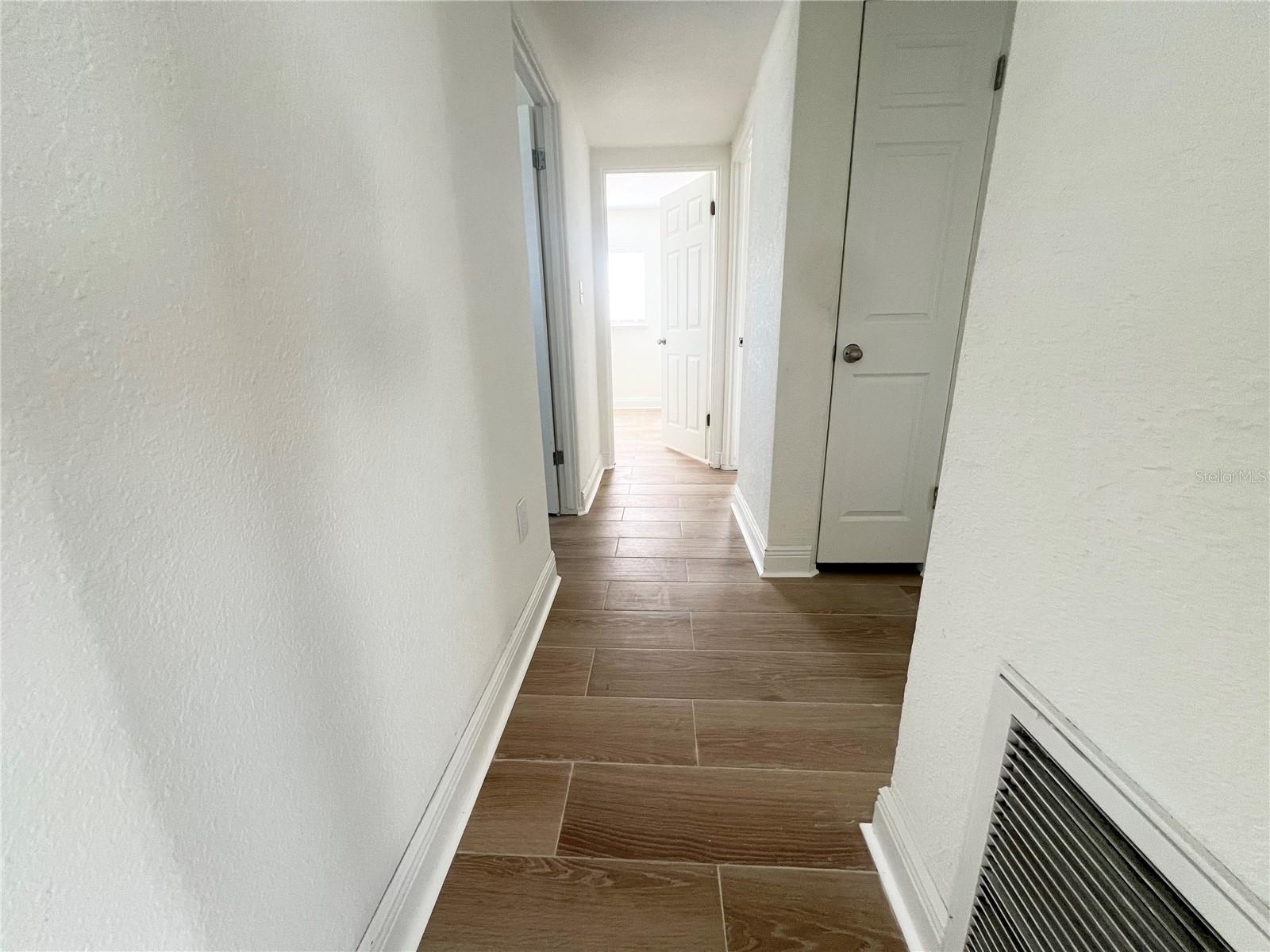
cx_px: 635
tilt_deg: -16.7
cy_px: 476
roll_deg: +0.9
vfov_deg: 89.9
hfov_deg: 106.2
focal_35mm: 13
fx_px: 477
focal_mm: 1.57
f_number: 1.8
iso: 160
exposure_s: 1/99
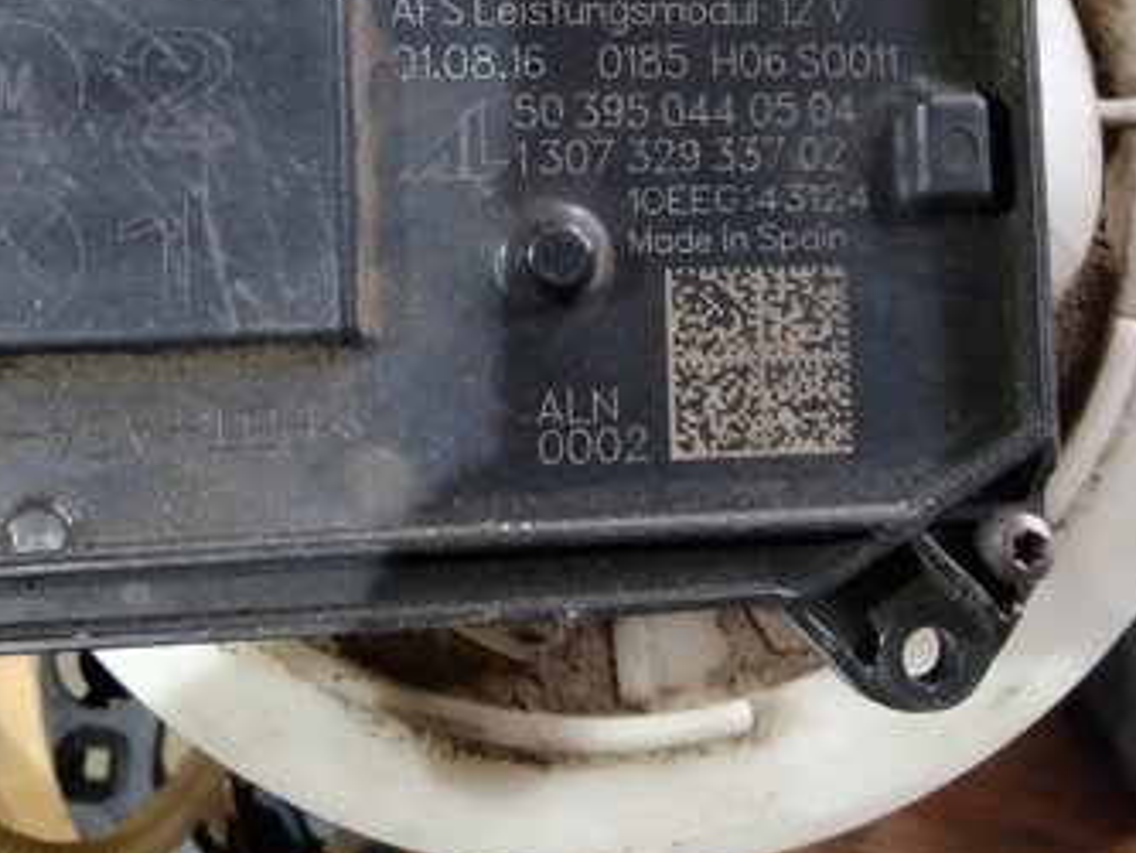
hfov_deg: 38.1
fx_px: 1641
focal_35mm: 50
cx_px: 508
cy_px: 164
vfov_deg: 28.5
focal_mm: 2.78
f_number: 2
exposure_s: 1/33
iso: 530
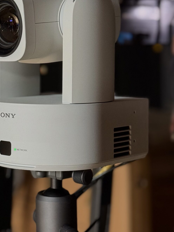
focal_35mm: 93
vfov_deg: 21.0
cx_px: 22
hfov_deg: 15.7
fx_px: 623
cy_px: 70
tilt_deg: -1.8
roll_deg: +0.8
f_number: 1.78
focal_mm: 6.76
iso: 200
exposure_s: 1/33
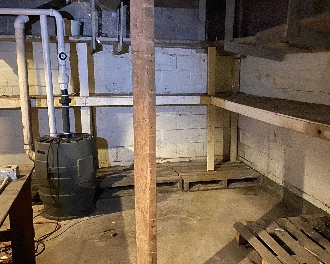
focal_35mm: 37
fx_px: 361
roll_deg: -0.3
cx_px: 197
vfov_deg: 40.1
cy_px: 125
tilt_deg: -7.5
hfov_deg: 48.8
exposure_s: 1/15
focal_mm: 4.25
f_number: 1.8
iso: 1250
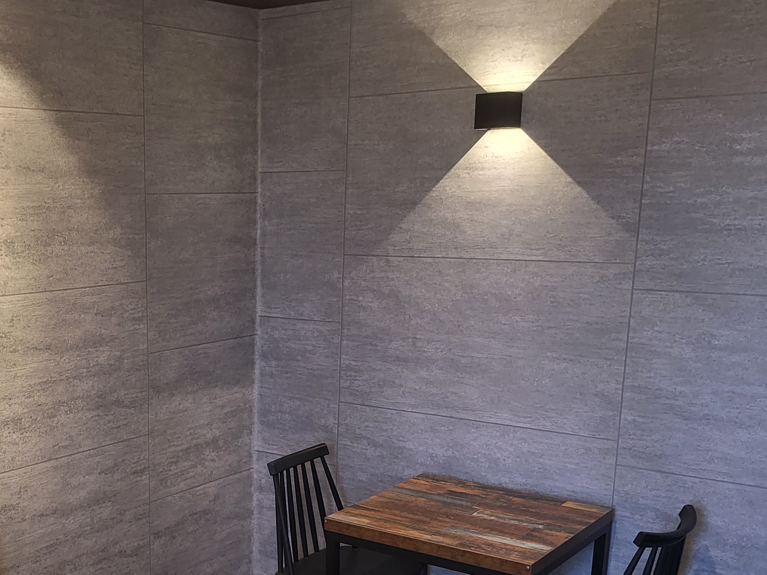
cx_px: 126
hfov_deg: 38.5
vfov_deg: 30.3
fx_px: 1041
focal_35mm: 47
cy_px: 443
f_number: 1.8
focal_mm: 5
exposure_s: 1/120
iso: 250
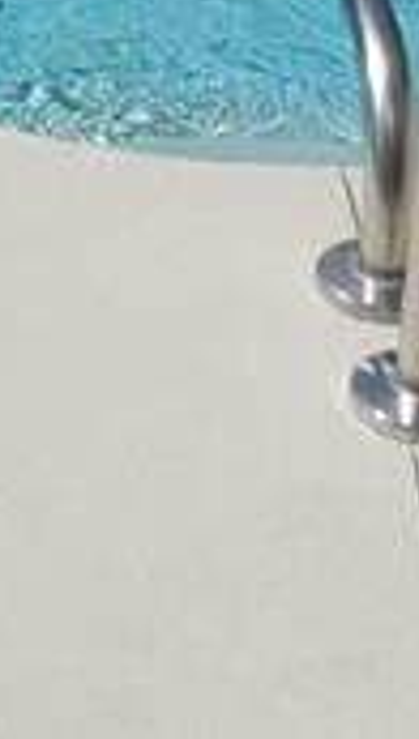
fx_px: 2908
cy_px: -547
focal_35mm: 148
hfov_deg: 7.8
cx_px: -462
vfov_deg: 13.2
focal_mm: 4
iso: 125
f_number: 6
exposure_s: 1/500
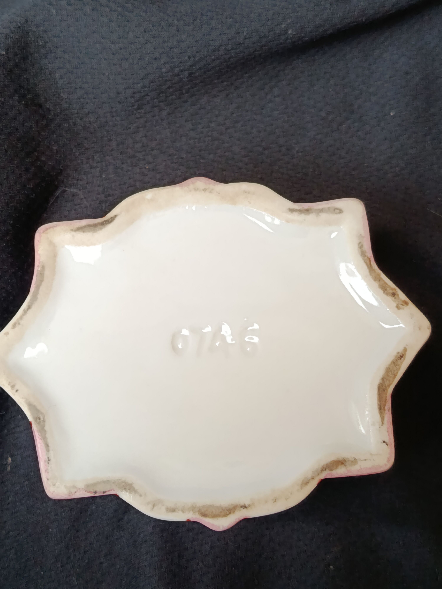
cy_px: 294
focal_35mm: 50
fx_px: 851
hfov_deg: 29.1
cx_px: 221
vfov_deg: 38.2
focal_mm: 5.24
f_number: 1.7
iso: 258
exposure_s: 1/100
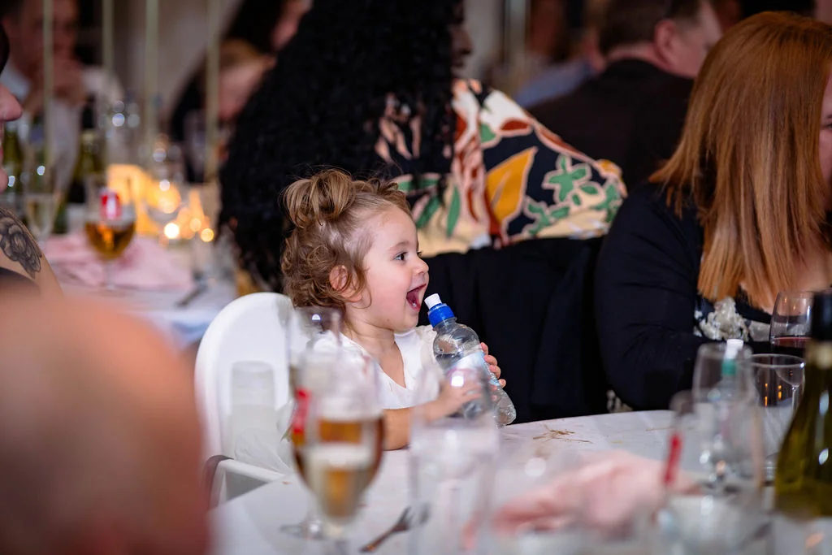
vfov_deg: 16.1
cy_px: 278
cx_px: 416
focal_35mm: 85
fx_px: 1965
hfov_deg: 23.9
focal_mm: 85
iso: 1000
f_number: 1.8
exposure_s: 1/200
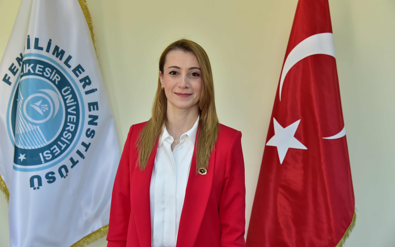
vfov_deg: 27.4
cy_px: 117
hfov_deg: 42.6
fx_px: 506
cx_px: 197
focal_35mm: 47
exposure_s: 1/200
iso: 1250
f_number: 5
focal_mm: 46
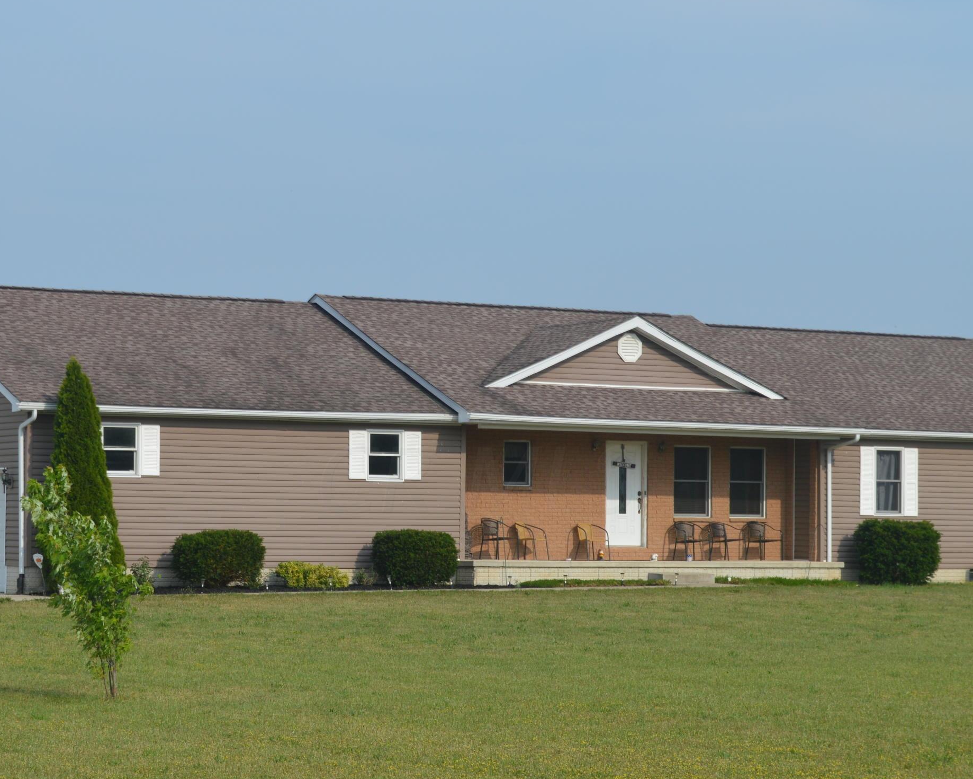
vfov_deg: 15.2
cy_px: 480
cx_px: 477
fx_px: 2908
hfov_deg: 19.0
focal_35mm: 101
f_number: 8
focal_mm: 44
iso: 100
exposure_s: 1/250
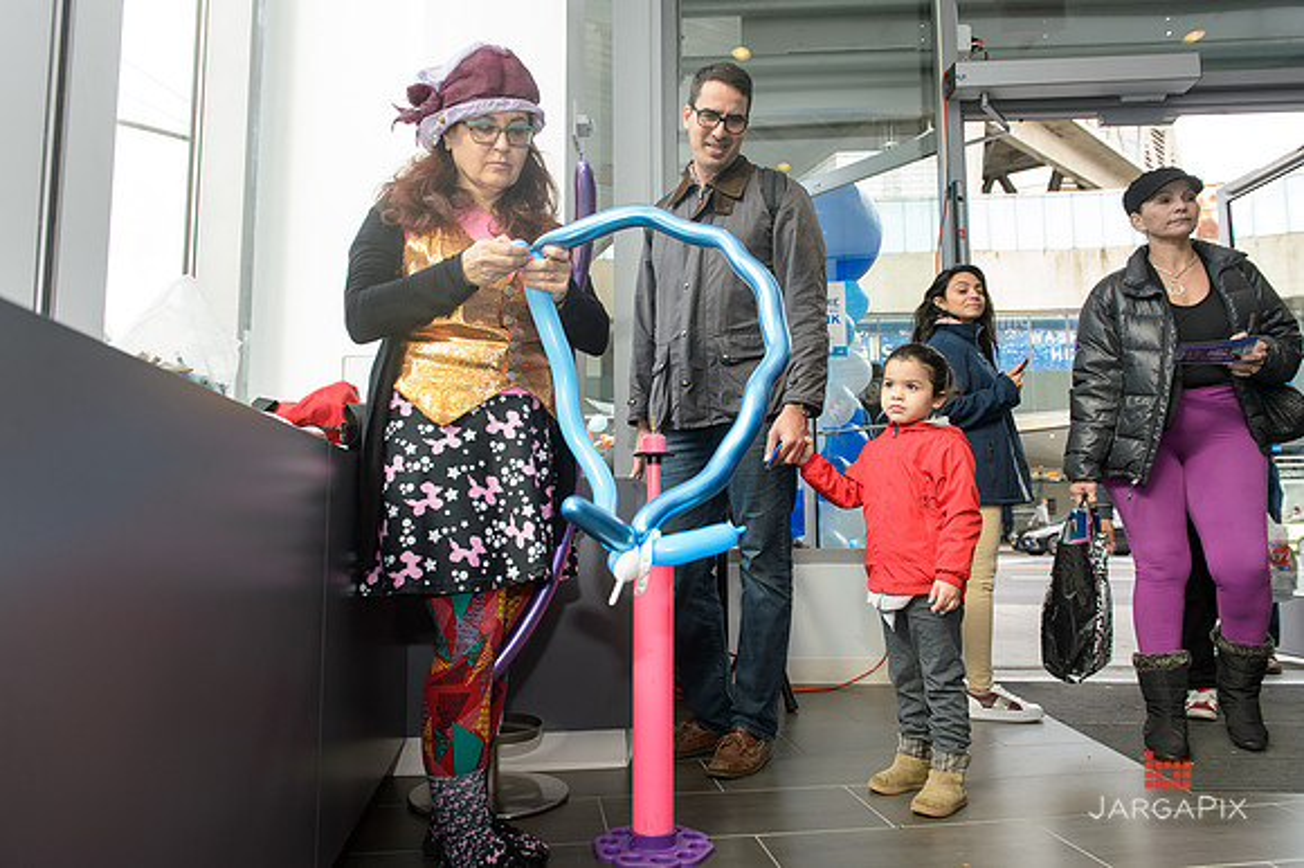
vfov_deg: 53.1
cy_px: 434
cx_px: 652
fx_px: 869
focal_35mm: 24
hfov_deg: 73.8
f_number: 4.5
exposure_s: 1/250
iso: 640
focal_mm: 24
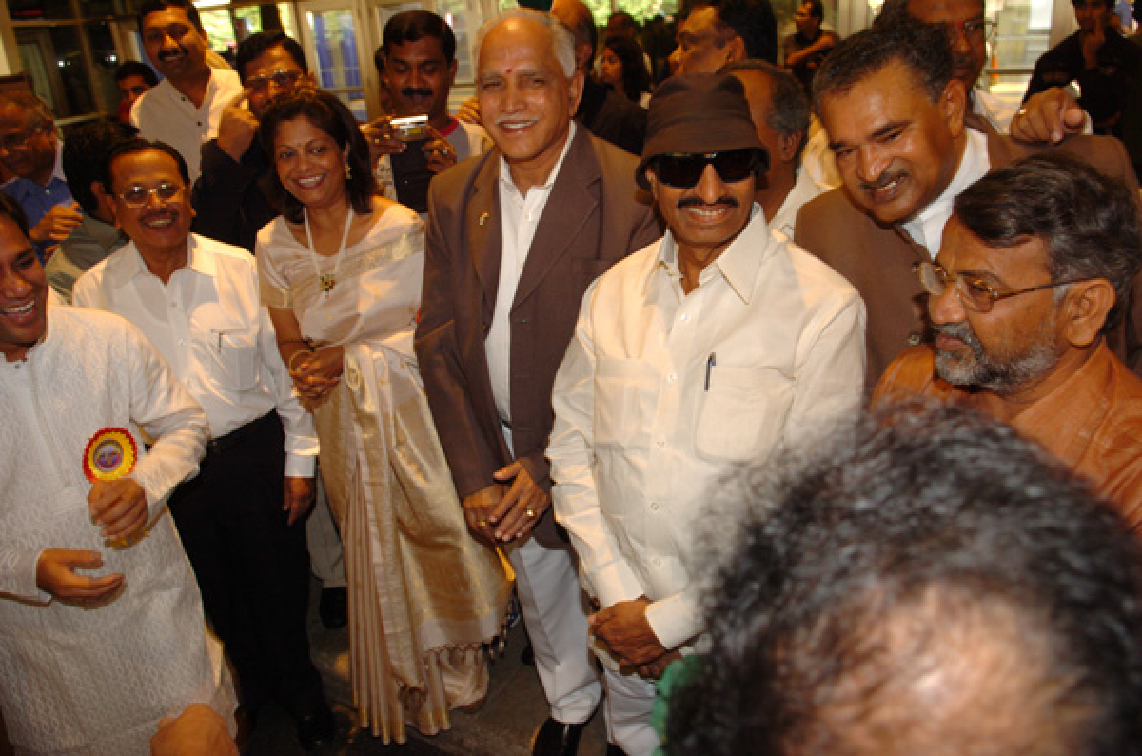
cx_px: 571
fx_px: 807
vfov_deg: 50.2
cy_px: 378
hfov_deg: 70.6
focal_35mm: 26
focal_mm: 17
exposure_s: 1/30
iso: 400
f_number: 3.5
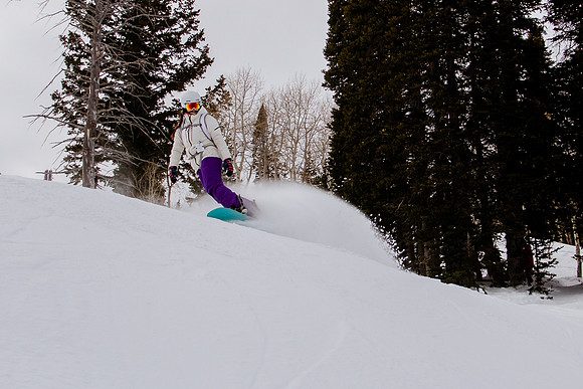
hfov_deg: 23.9
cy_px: 131
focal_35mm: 85
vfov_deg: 16.0
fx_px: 1379
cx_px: 329
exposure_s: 1/3200
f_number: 5.6
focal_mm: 24
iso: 400
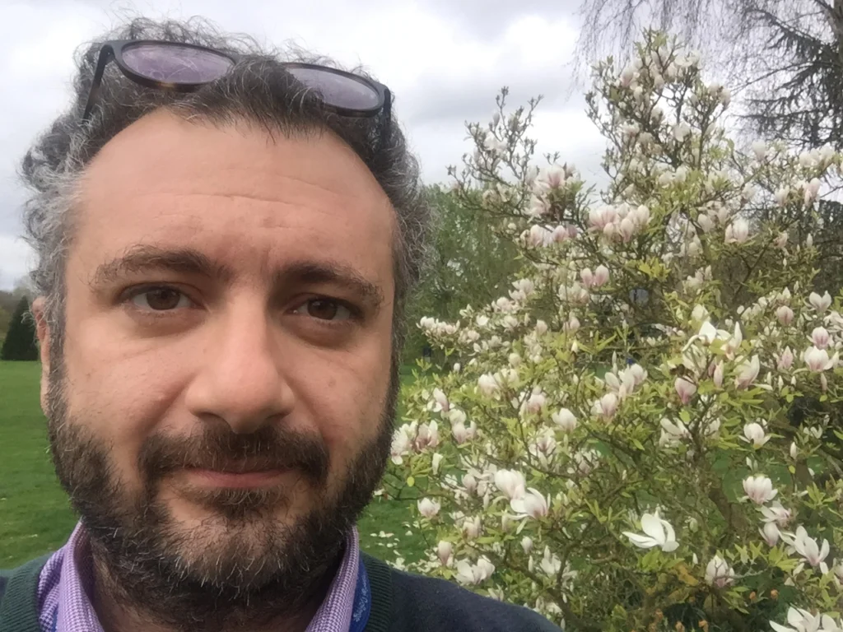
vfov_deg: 45.4
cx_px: 422
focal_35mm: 31
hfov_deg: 58.4
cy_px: 316
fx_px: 755
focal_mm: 2.65
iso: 32
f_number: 2.2
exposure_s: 1/378
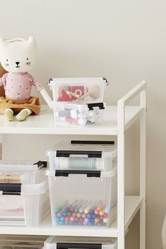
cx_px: 35
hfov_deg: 6.9
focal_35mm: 199
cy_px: 183
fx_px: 1375
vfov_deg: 10.3
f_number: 7.1
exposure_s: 1/100
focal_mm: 86
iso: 100
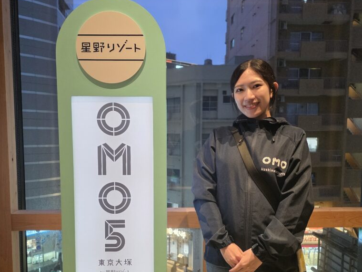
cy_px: 163
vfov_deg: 45.2
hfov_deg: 58.3
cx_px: 164
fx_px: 324
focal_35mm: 31
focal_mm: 6.25
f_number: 1.7
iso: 1000
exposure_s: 1/100
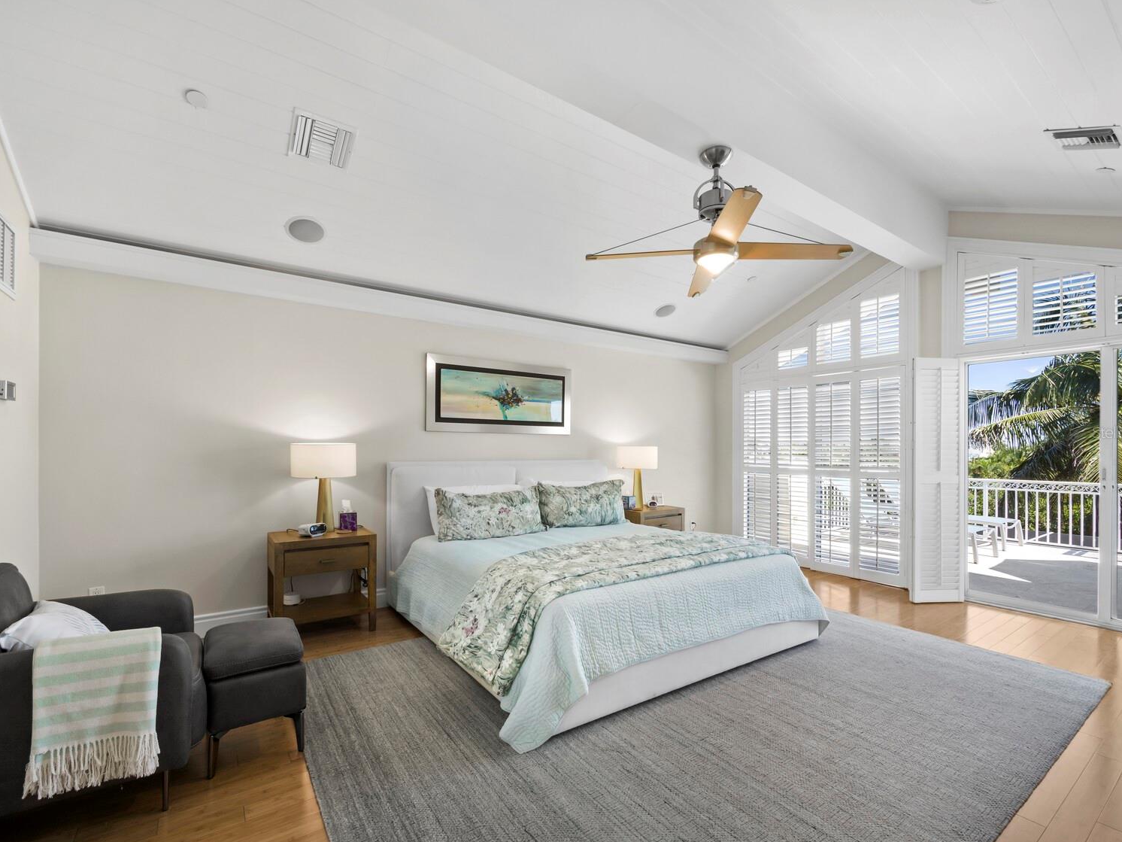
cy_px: 432
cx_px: 563
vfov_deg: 81.7
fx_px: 486
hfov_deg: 98.2
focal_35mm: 15
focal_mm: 7
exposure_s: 1/13
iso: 400
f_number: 7.1
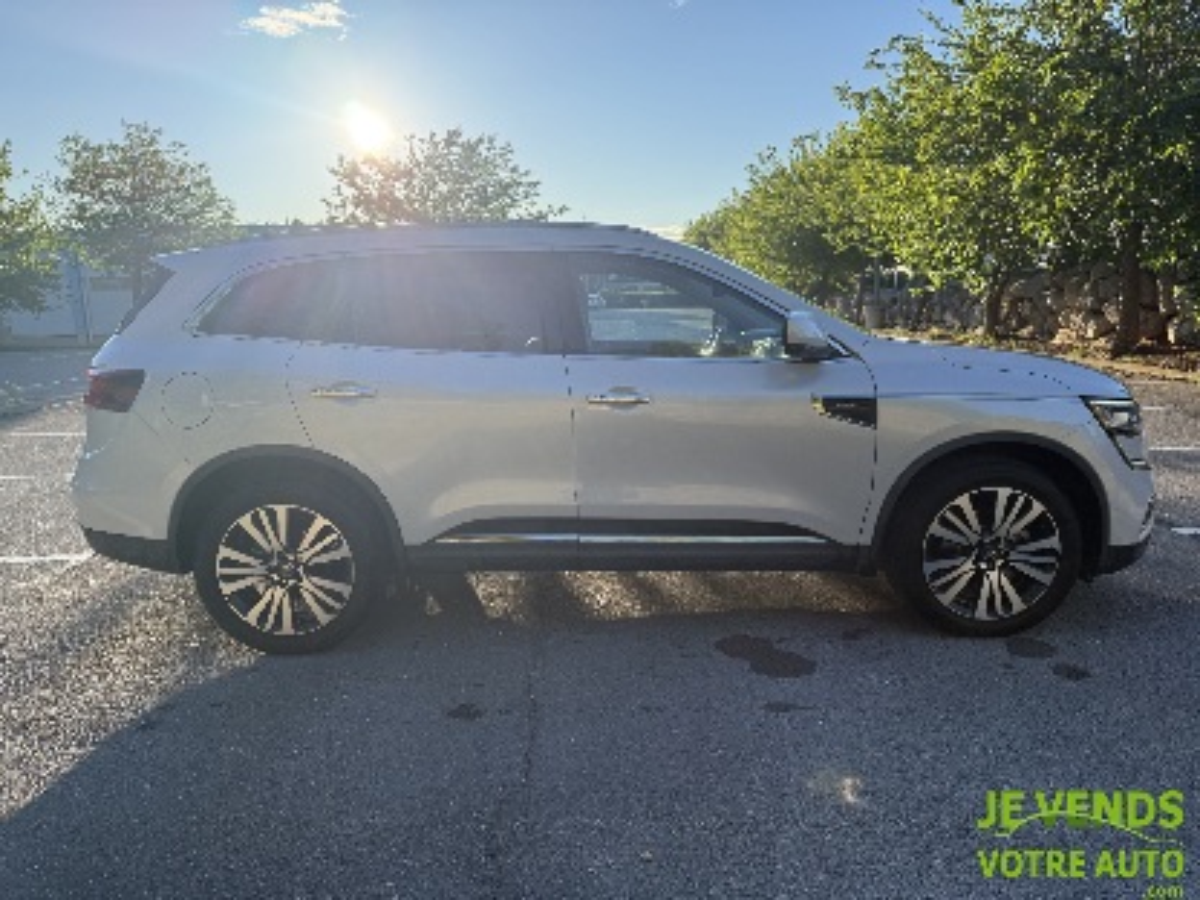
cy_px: 450
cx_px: 600
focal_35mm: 24
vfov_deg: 56.8
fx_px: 832
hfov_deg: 71.6
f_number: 1.78
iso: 100
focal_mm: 6.76
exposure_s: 1/2611
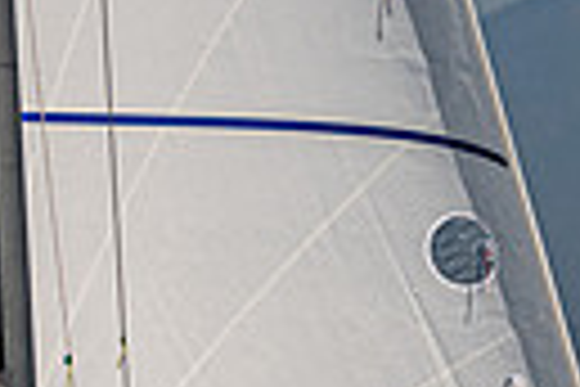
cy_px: 626
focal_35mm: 836
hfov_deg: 2.5
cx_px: -477
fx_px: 13468
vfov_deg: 1.6
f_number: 5.6
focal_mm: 175
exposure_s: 1/5000
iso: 320
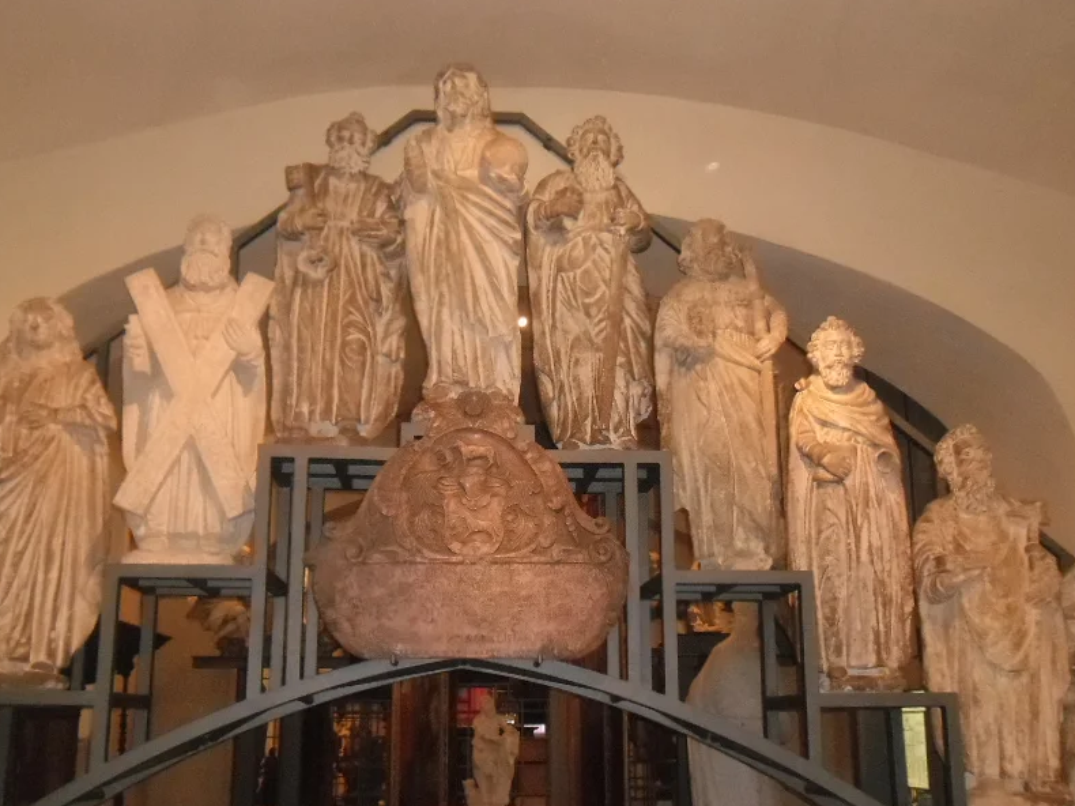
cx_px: 529
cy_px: 483
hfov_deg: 52.6
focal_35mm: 35
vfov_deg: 40.5
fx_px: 1087
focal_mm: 4.9
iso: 400
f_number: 3.5
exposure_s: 1/45
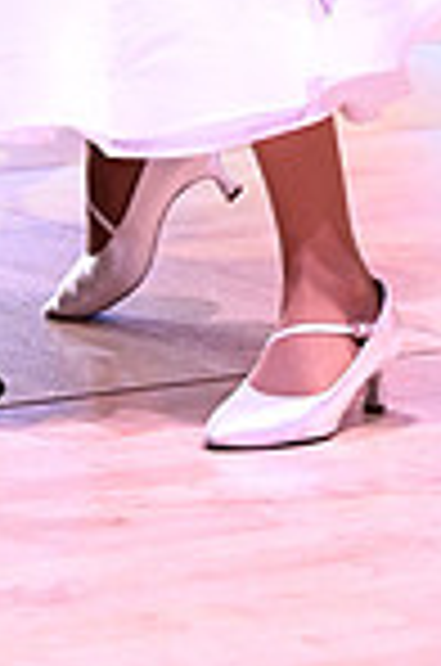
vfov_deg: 7.3
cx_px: 18
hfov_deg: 5.0
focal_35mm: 275
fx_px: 5077
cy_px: -580
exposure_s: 1/400
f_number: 2.8
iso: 1600
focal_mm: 70
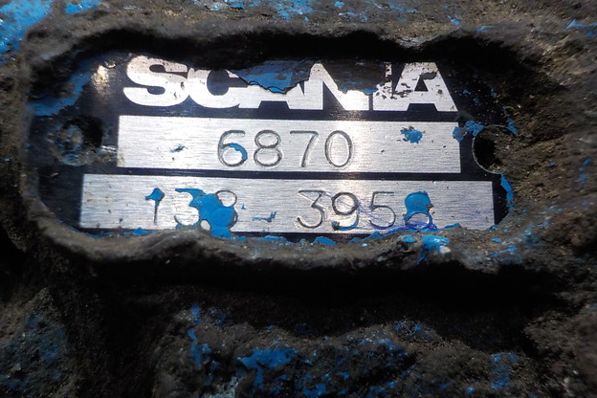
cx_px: 294
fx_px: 531
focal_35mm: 32
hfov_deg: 58.7
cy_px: 214
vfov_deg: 41.1
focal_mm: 4.1
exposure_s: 1/30
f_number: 3.3
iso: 320
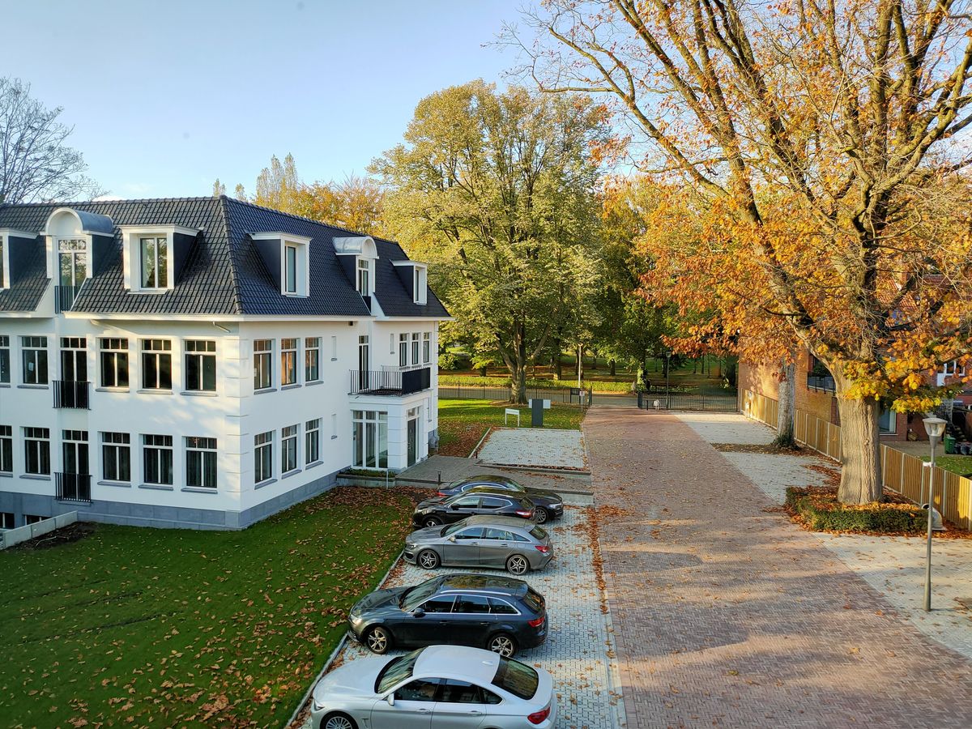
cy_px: 364
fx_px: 758
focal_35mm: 27
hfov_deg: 65.3
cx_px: 486
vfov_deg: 51.4
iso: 112
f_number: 1.7
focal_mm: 4.77
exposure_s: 1/311
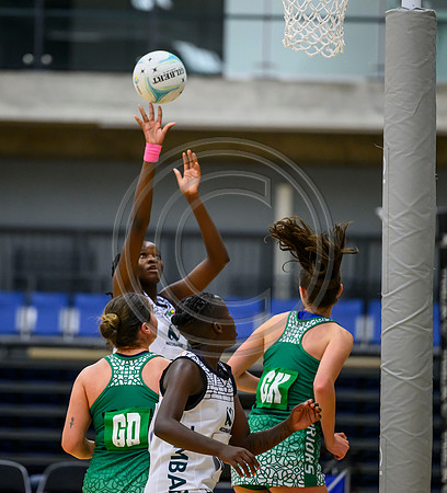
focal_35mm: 267
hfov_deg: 6.2
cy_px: 246
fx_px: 4107
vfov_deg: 6.9
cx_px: 133
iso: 4000
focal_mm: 200
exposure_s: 1/1000
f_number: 3.2
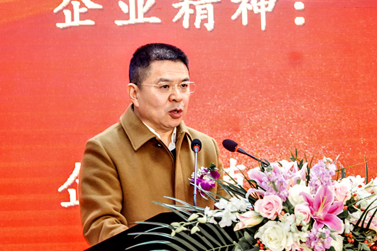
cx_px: 193
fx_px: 1214
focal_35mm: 116
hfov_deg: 17.6
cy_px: 131
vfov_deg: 11.8
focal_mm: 70
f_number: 4
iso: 1250
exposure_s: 1/160
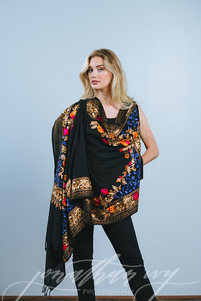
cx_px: 100
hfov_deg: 16.1
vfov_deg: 23.9
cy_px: 150
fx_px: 712
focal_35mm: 85
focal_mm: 85
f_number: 4
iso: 100
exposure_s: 1/160
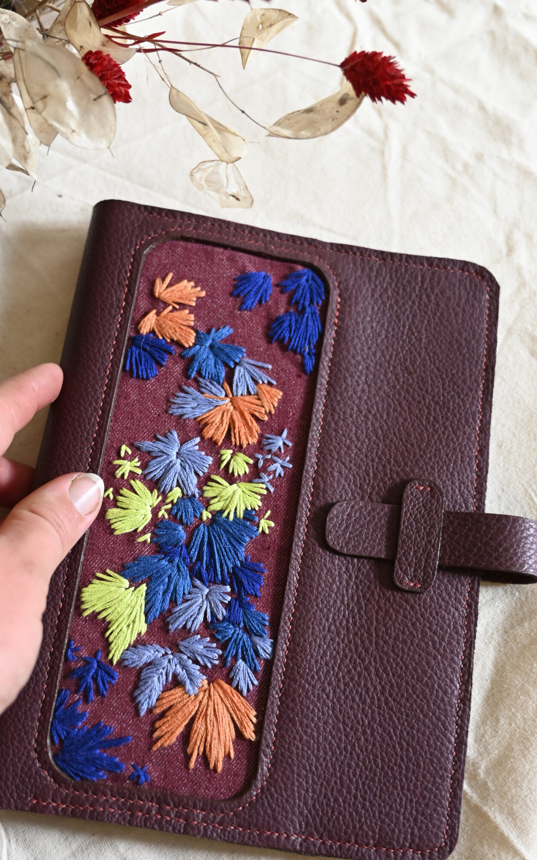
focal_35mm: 41
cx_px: 244
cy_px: 472
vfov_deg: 48.5
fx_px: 952
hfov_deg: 31.5
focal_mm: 31.5
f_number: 4
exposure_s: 1/125
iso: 2200
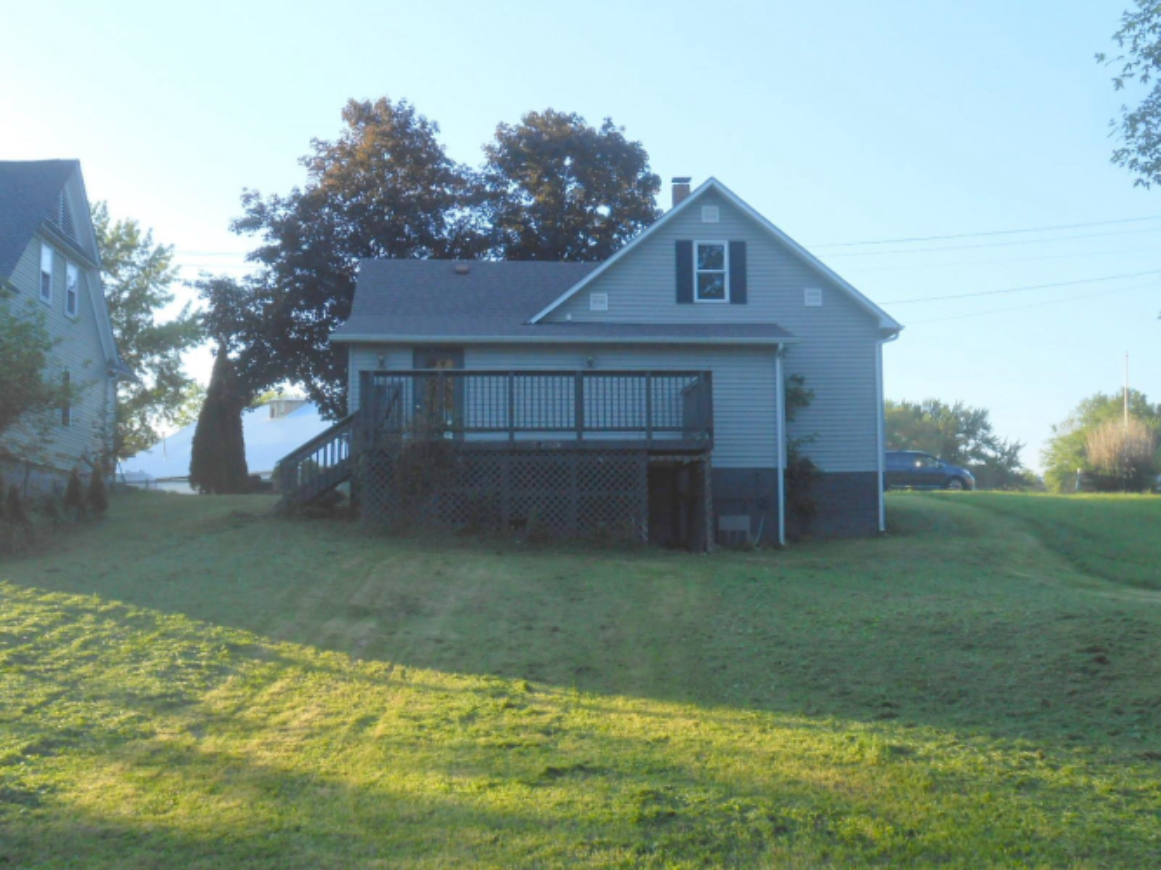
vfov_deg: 37.7
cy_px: 435
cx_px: 580
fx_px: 1274
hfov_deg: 49.0
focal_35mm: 38
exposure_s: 1/250
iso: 80
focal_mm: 6.8
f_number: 4.2
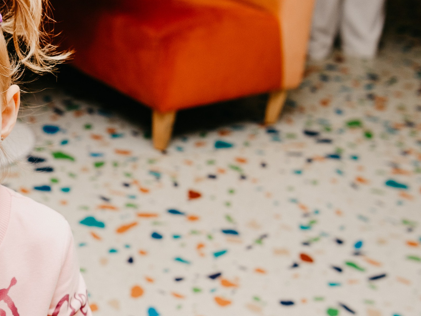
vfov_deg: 19.1
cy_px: 203
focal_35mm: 77
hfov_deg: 24.5
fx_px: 936
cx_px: 29
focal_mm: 31
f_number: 4
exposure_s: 1/160
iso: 200
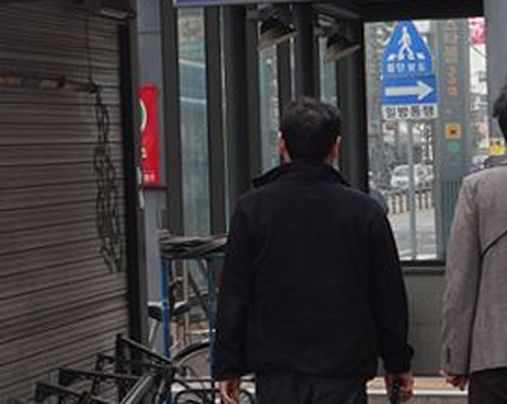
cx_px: -223
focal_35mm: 165
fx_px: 2474
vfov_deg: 9.3
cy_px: 56
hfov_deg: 11.3
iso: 100
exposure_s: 1/100
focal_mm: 24
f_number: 8
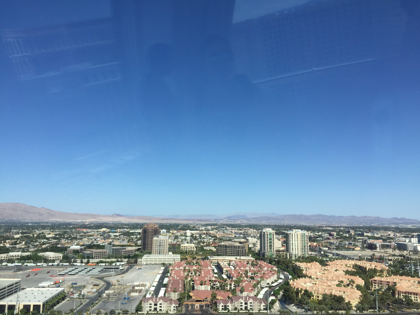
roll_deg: -0.9
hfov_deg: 61.7
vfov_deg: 48.2
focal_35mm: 29
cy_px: 158
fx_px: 352
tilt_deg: +9.5
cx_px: 210
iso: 32
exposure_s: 1/1582
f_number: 2.2
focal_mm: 4.15
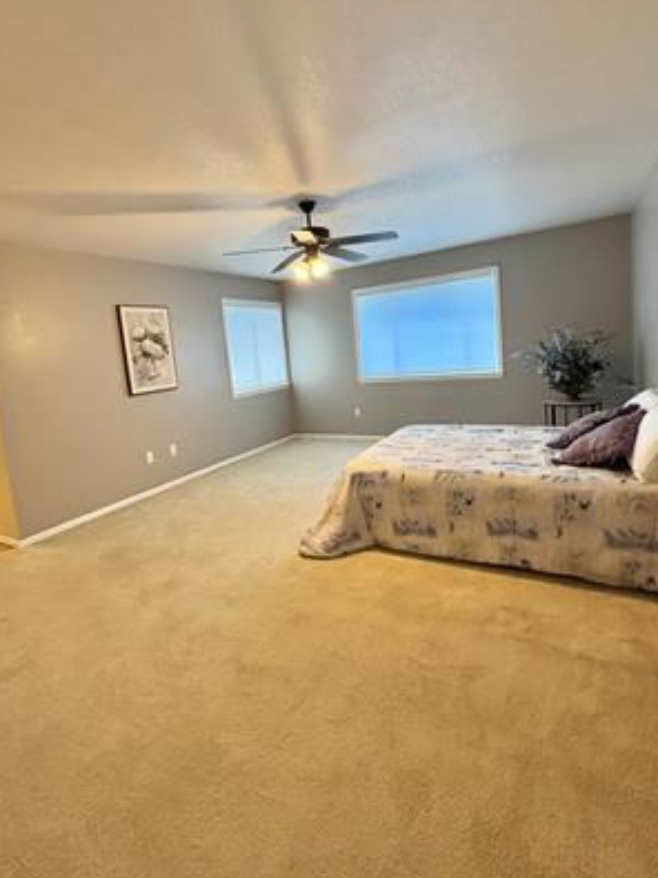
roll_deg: +5.5
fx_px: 431
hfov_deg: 74.7
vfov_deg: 90.7
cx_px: 320
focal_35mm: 17
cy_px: 393
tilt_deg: -5.0
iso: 250
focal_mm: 2.22
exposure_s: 1/120
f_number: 2.2
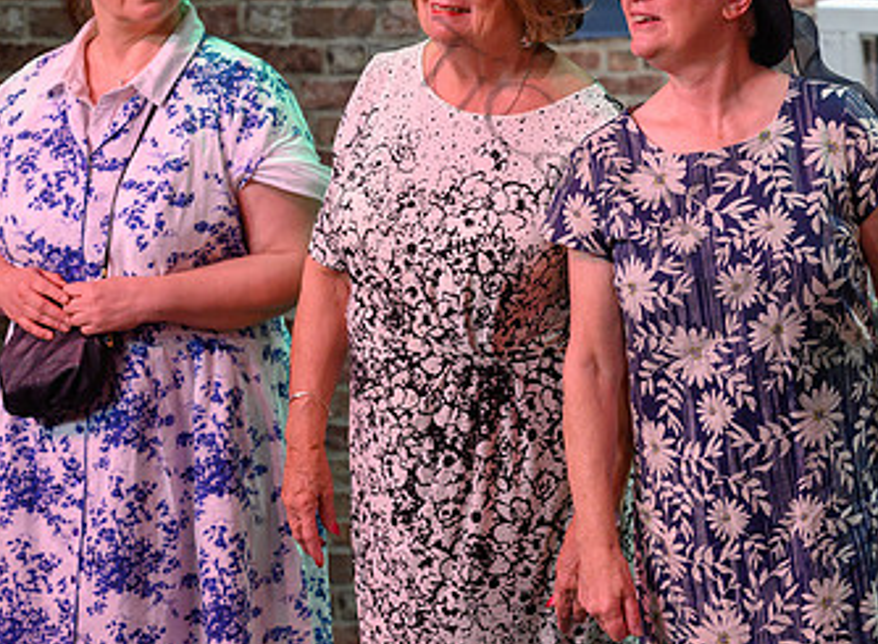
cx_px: 568
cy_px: 113
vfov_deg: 7.6
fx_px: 4857
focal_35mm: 193
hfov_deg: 10.3
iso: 800
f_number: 4
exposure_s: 1/80
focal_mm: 90
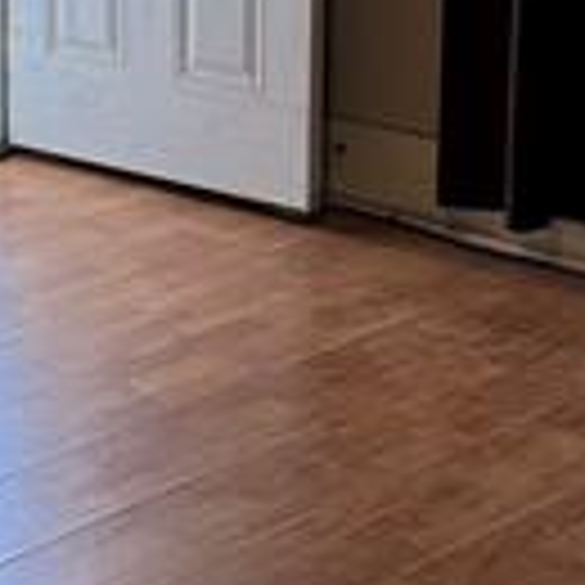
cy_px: -72
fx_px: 2390
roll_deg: +1.4
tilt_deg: -9.4
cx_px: -230
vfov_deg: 13.6
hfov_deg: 13.3
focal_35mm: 125
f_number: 1.78
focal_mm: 6.76
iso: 200
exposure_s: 1/150
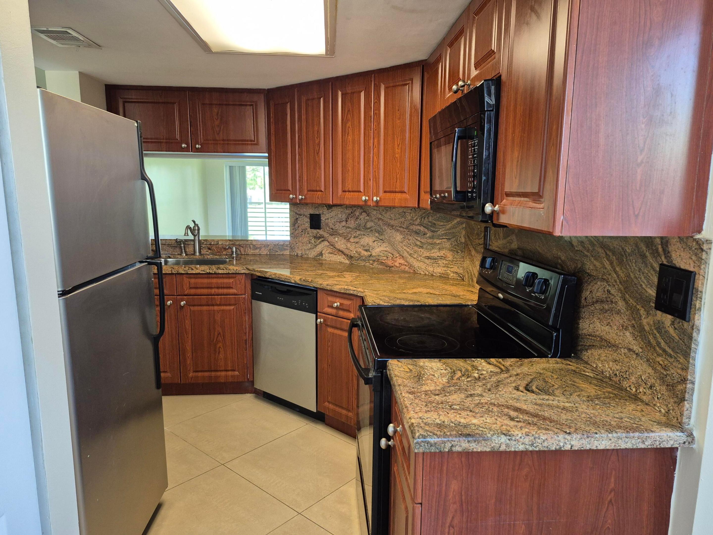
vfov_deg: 58.9
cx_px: 356
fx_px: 474
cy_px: 268
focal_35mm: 23
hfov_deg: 73.9
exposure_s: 1/120
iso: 400
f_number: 1.8
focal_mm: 5.4
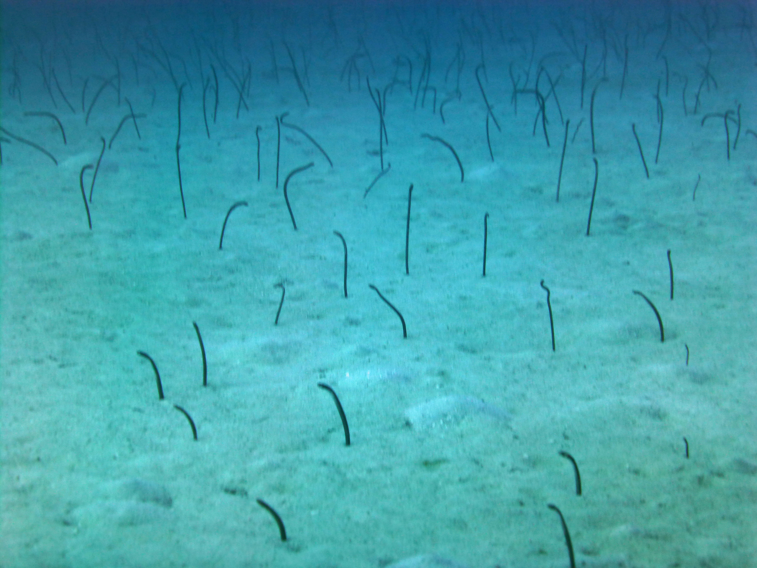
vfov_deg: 12.9
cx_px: 378
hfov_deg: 17.1
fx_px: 2515
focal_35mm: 115
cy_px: 284
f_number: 5.3
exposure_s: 1/80
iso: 100
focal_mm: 20.6
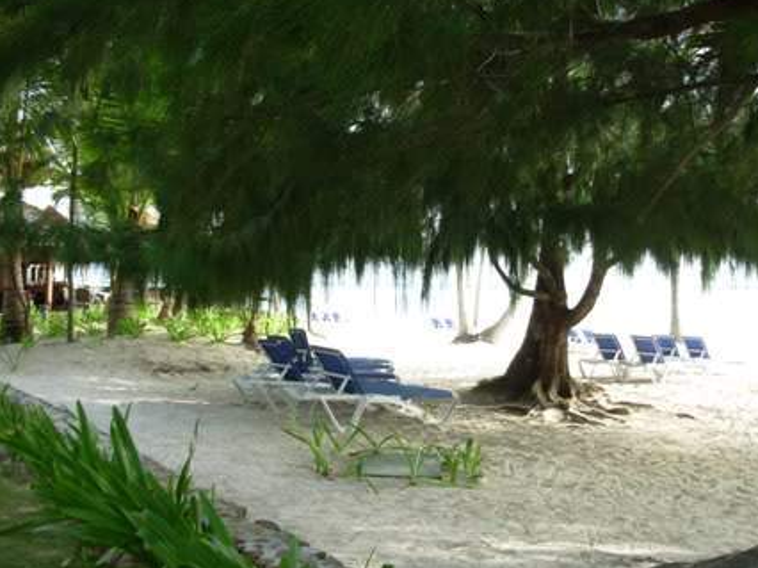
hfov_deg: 46.8
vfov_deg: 35.9
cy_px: 276
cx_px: 395
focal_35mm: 40
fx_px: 875
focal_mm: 6.3
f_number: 2.9
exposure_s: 1/144
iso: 50
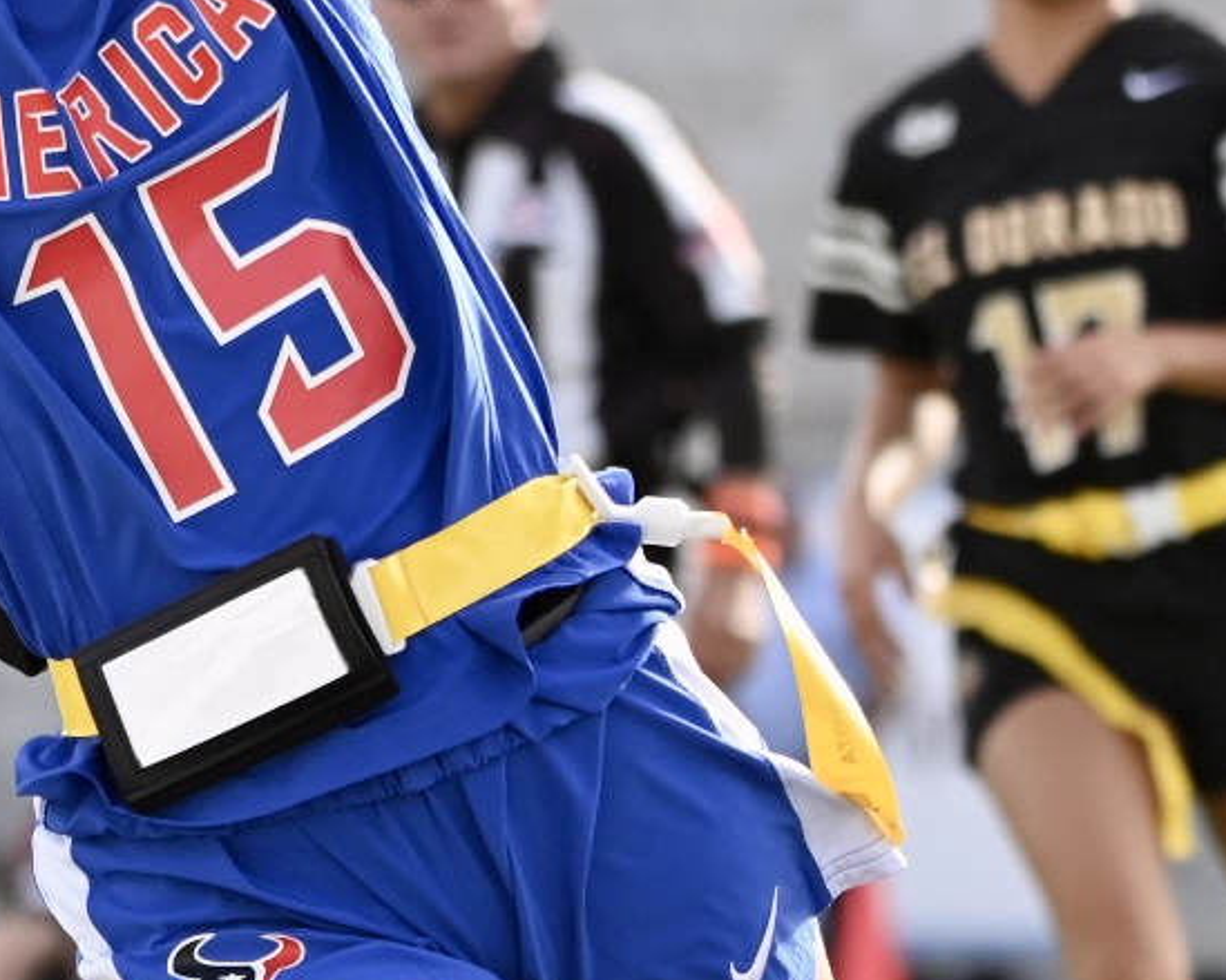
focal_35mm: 623
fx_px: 22601
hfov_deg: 3.1
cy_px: 201
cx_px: -132
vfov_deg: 2.5
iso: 1000
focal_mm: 150
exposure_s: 1/1600
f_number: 5
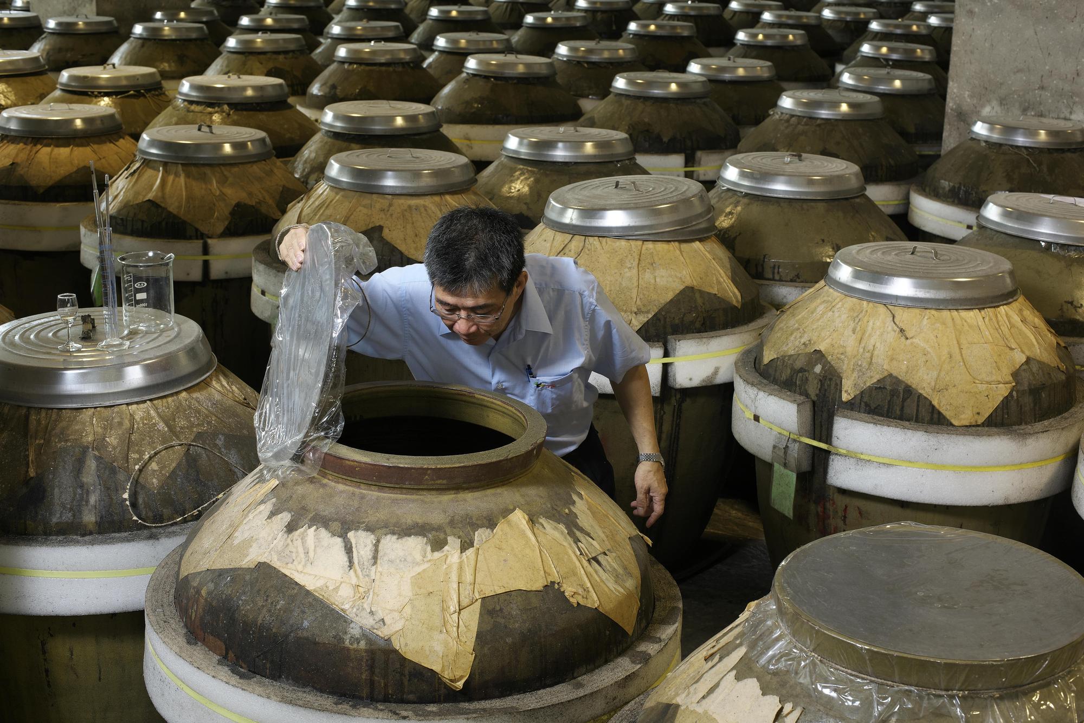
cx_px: 542
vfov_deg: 27.0
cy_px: 362
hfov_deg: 39.6
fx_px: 1506
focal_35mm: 50
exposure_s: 1/4
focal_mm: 50
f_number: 9
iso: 125
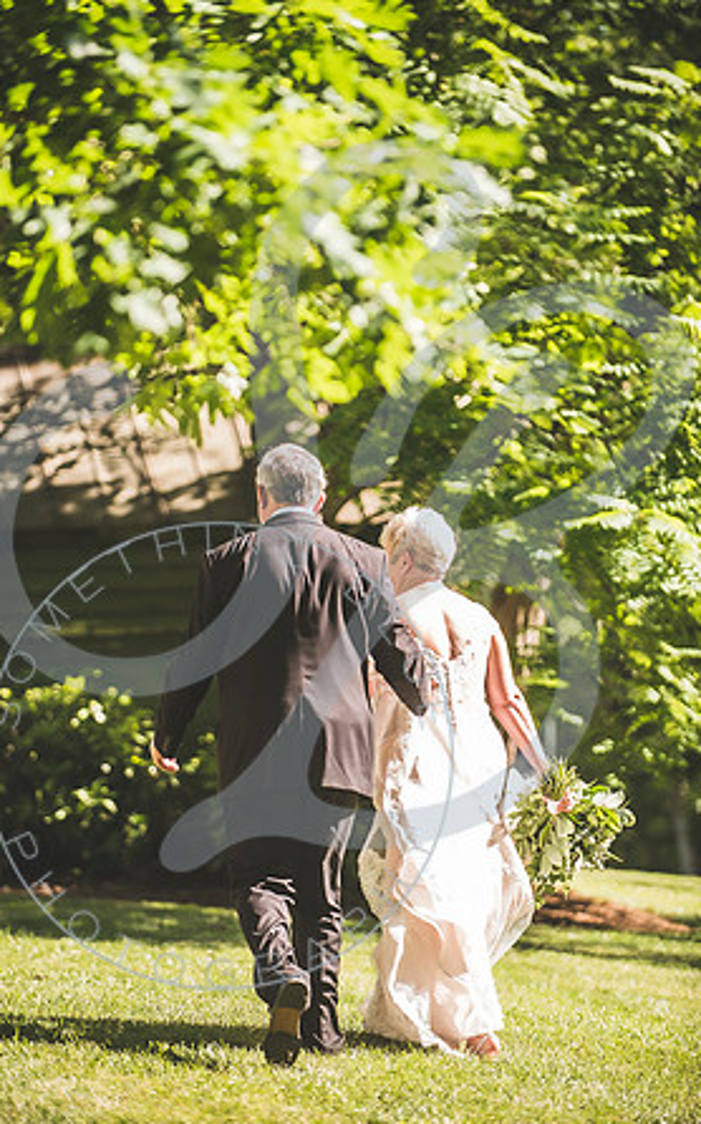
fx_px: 5360
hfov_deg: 7.5
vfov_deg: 12.0
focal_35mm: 175
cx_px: 333
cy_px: 565
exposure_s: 1/800
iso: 320
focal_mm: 170
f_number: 2.8
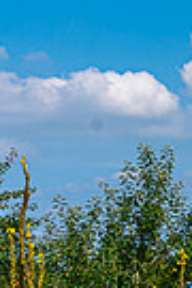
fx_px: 1200
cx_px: 580
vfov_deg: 13.6
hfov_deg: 7.9
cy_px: 231
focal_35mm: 150
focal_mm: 35
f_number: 8
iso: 100
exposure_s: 1/320
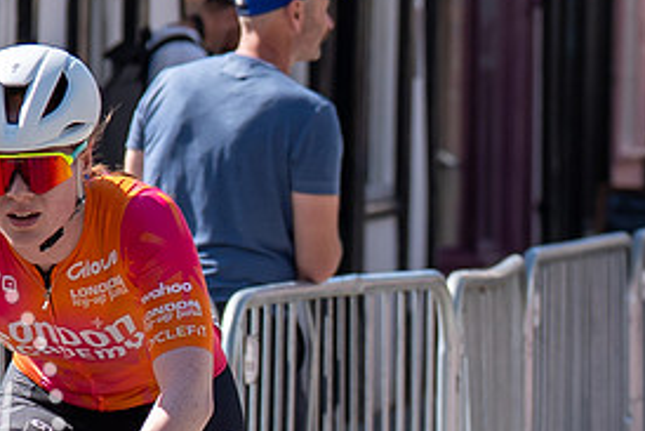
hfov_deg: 3.8
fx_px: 9751
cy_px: 214
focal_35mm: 544
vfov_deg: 2.5
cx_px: 315
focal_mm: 79
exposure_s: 1/1000
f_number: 3.5
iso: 100
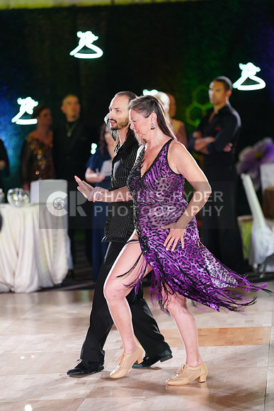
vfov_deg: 13.0
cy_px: 206
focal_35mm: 158
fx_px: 1803
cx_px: 137
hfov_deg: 8.7
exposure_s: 1/200
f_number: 2.8
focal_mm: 158
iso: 1000
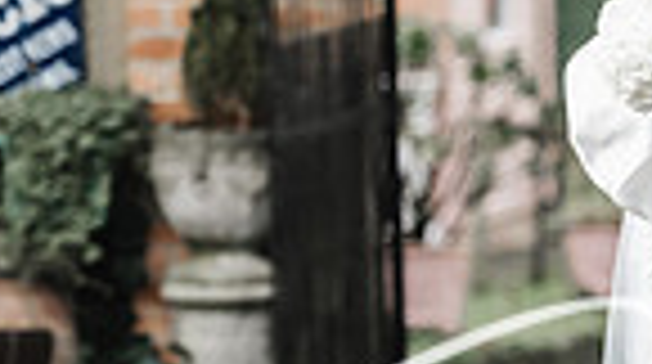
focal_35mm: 512
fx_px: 8837
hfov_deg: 4.2
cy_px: 249
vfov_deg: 2.4
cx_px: 1196
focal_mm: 122
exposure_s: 1/250
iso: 1000
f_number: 2.8
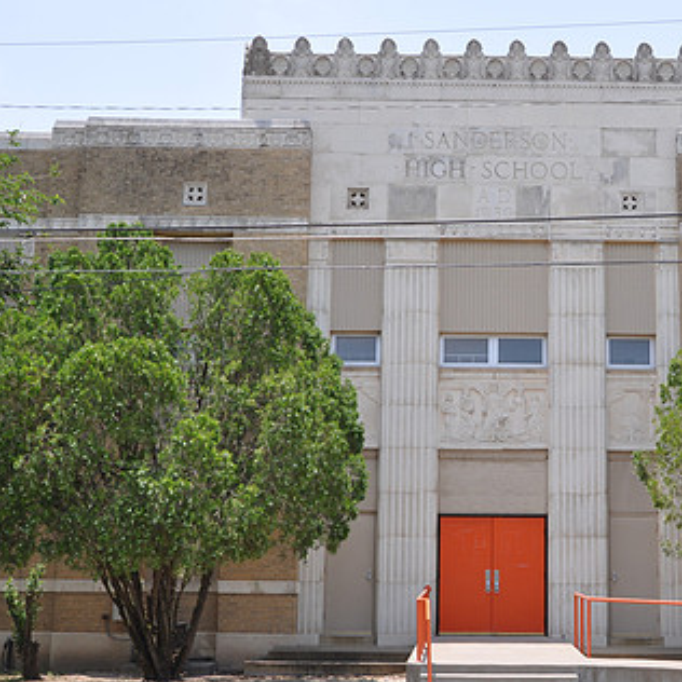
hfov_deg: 30.1
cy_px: 344
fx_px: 1248
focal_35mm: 56
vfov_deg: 30.6
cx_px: 496
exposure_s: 1/250
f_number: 8
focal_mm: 24
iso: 200
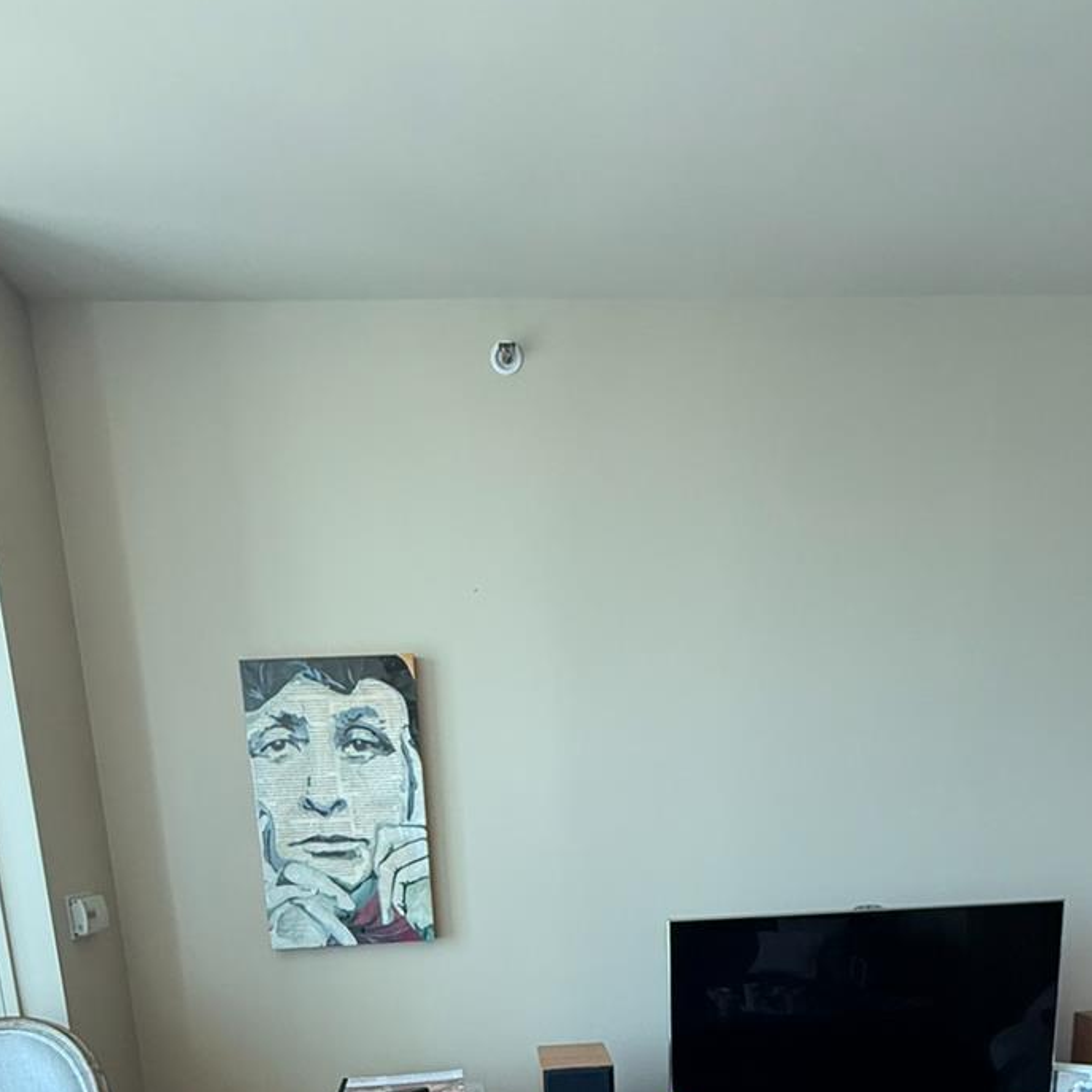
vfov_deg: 50.5
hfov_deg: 59.1
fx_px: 964
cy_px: 1032
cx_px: 556
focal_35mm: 27
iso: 320
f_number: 2.2
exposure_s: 1/99
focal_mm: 2.22
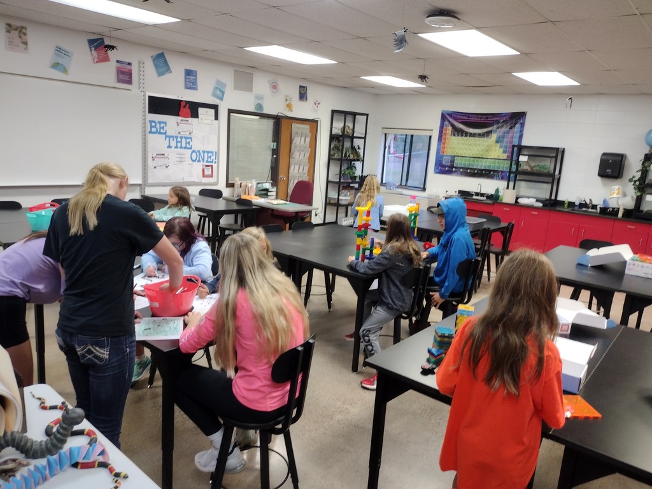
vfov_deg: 51.4
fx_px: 509
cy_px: 244
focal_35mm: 27
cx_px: 326
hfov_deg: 65.3
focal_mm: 4.71
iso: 225
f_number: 1.7
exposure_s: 1/40
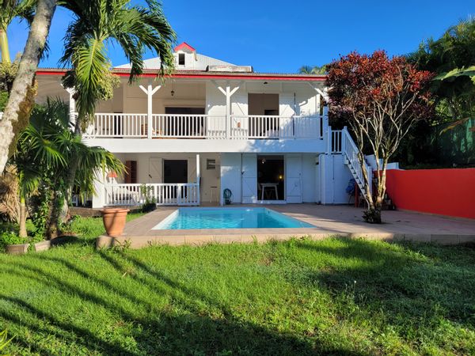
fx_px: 357
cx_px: 238
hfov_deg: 67.3
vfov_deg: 53.1
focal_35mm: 26
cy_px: 178
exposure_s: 1/1708
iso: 40
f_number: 1.8
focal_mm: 5.4
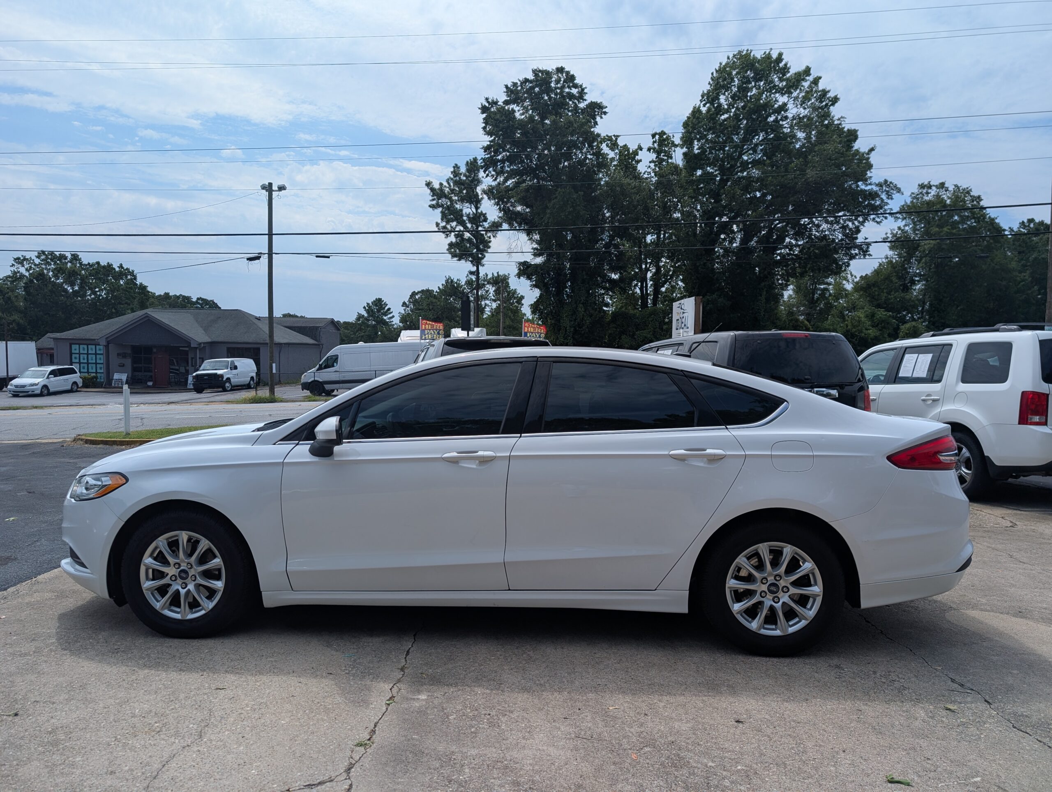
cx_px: 526
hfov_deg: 71.5
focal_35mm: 24
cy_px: 396
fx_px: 730
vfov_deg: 56.9
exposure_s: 1/1783
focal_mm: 6.9
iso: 20
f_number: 1.68
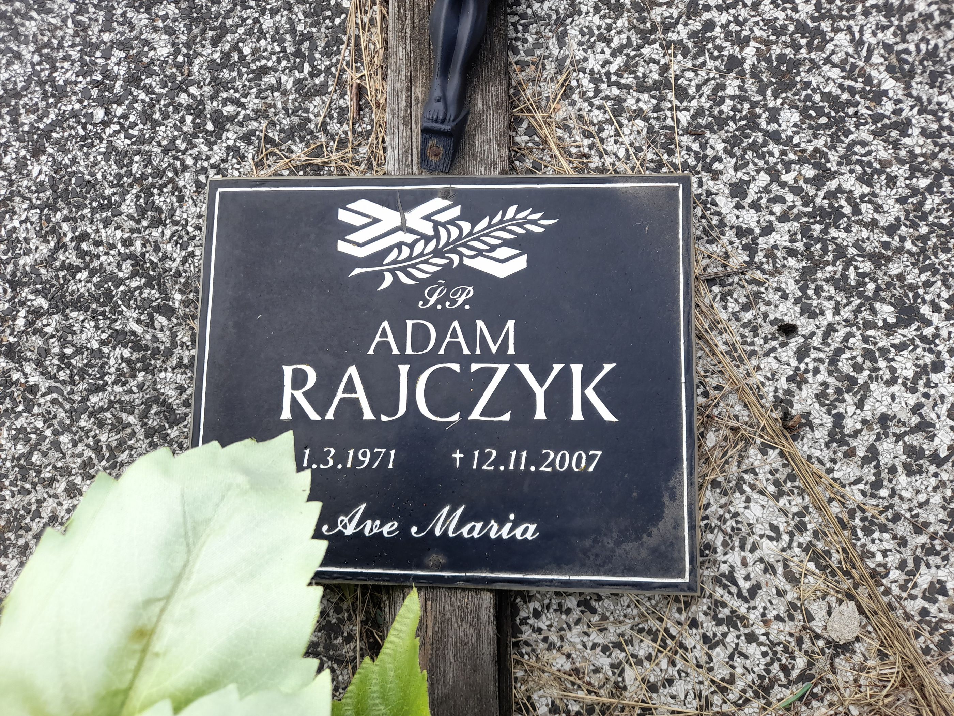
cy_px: 358
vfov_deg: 54.9
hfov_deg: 69.4
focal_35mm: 25
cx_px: 477
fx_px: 689
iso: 20
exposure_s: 1/287
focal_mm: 4.6
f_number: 2
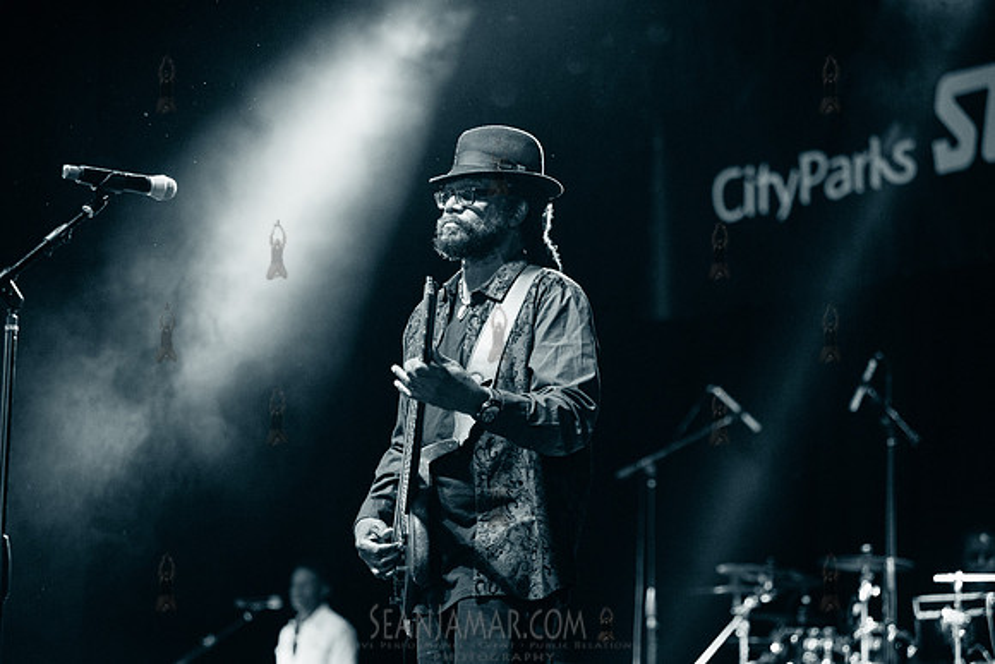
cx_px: 498
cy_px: 332
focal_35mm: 105
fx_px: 2903
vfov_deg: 13.0
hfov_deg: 19.5
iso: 4000
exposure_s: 1/320
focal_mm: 105
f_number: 2.8
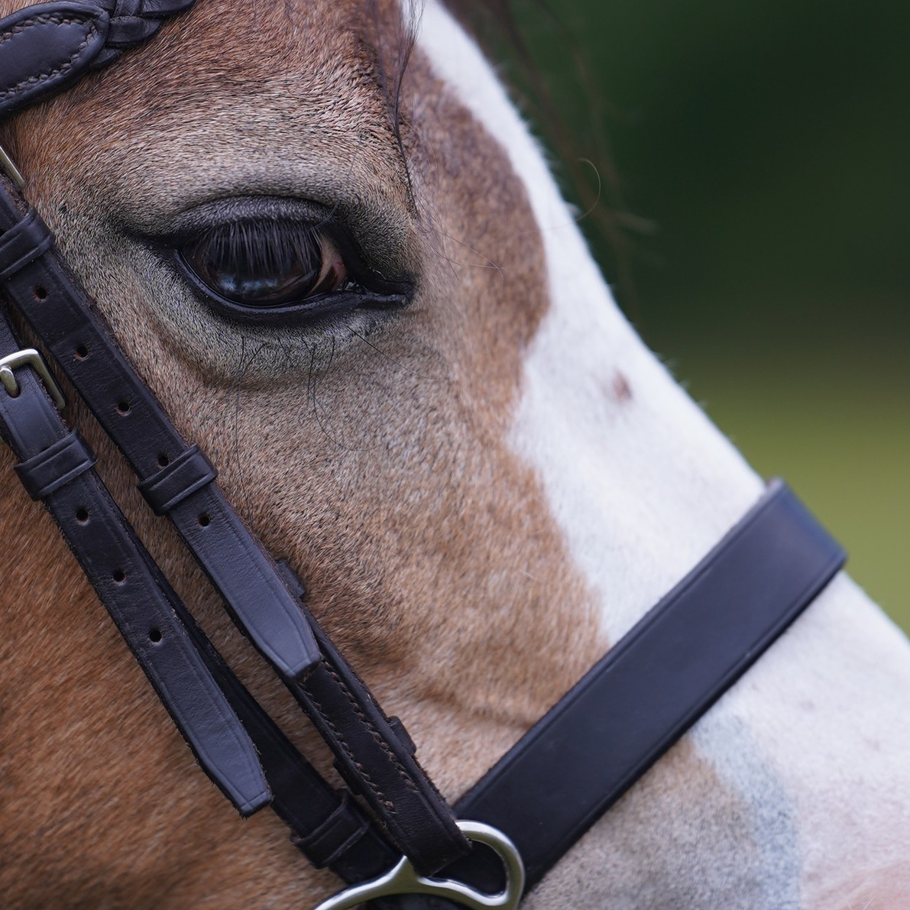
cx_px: 293
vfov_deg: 7.5
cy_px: 348
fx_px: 6930
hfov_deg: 7.5
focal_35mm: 233
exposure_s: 1/640
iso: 100
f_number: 1.4
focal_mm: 85
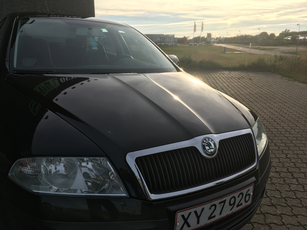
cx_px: 154
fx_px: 257
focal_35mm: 29
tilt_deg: -15.7
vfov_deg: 48.2
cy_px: 115
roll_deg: +2.3
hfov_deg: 61.7
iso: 25
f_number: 2.2
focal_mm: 4.15
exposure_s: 1/1012
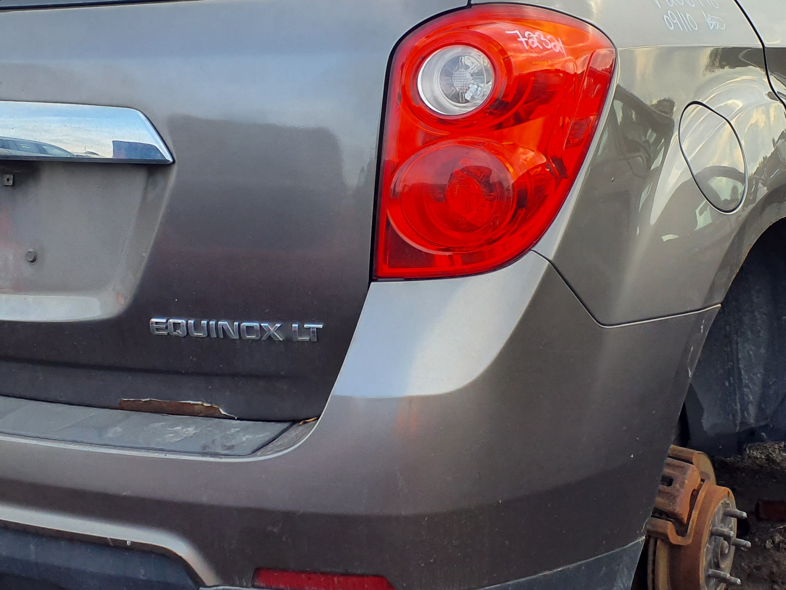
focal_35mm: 57
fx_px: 1294
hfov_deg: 33.8
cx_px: 414
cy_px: 196
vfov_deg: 25.5
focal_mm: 3.58
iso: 40
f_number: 1.9
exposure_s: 1/516
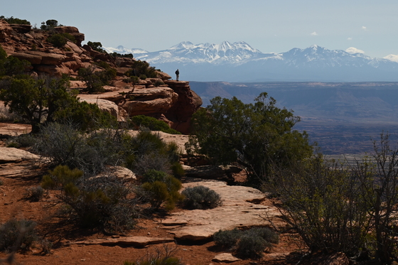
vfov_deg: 13.0
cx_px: 199
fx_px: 1160
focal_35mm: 105
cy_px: 132
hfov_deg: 19.5
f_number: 8
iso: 400
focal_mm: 70
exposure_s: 1/1000
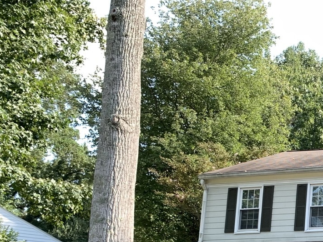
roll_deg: -2.7
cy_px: 305
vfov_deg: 18.4
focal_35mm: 75
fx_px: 700
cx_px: 464
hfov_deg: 22.1
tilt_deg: +8.6
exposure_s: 1/419
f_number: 1.8
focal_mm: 4.25
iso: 25
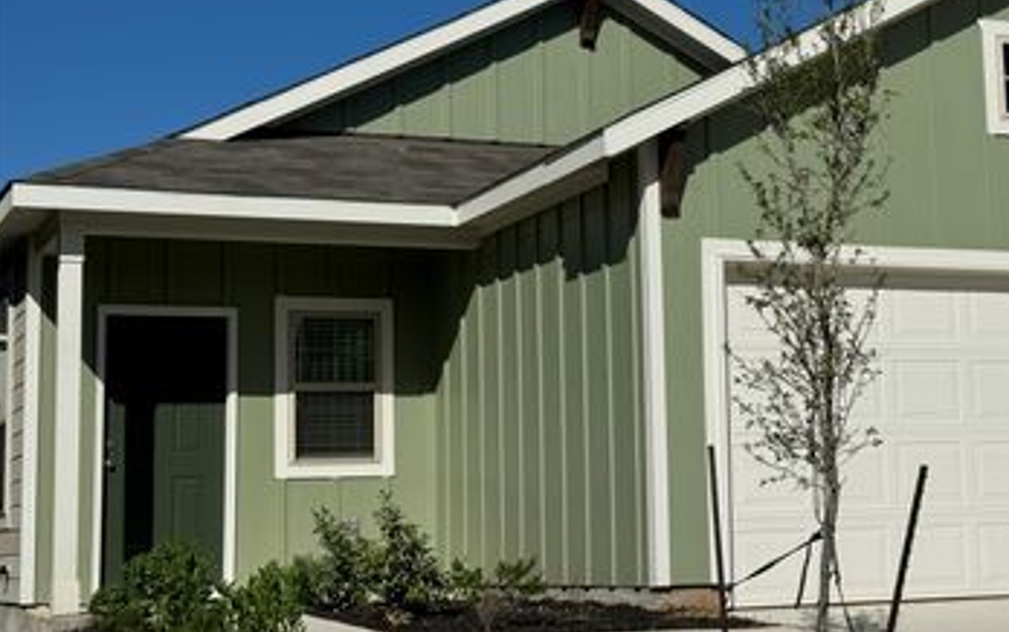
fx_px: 2009
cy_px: 228
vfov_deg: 17.8
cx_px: 710
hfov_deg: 27.9
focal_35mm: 73
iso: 64
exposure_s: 1/12500
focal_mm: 6.76
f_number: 1.78
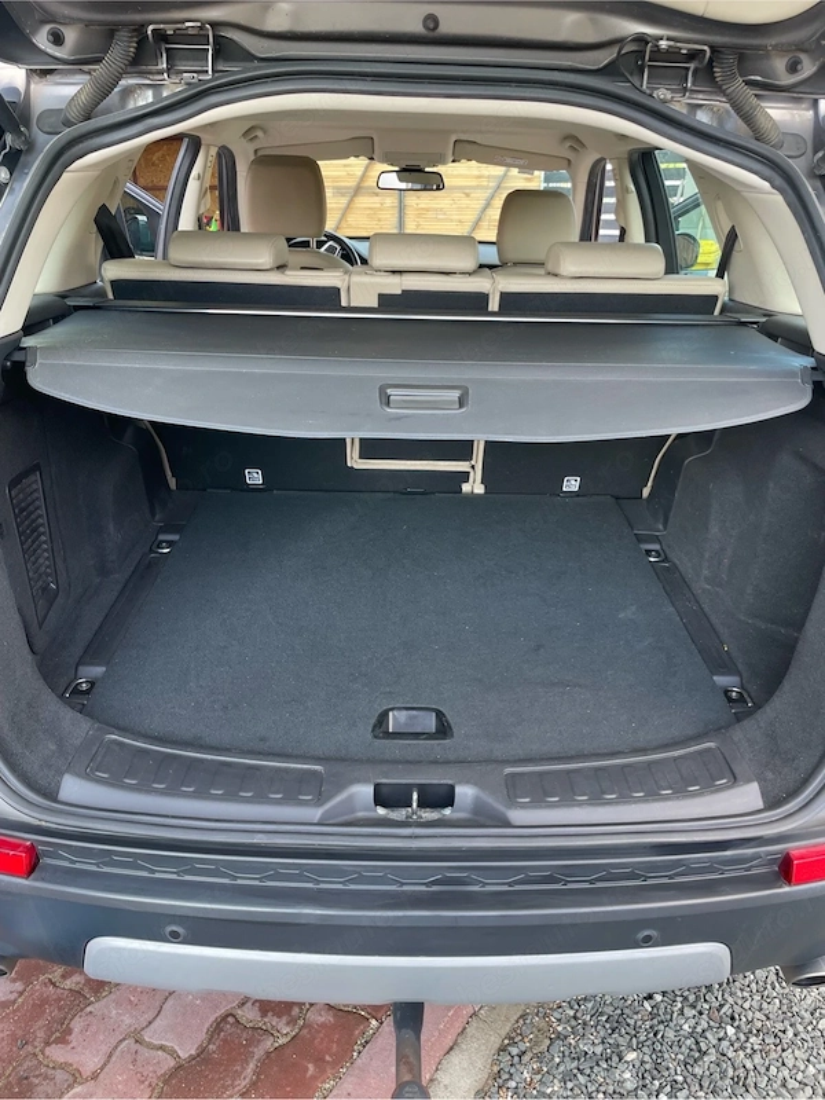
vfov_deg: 67.3
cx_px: 412
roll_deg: +0.2
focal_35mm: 26
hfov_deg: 53.1
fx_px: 826
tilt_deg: -21.4
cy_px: 550
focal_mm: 4.2
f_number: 1.6
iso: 80
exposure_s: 1/121
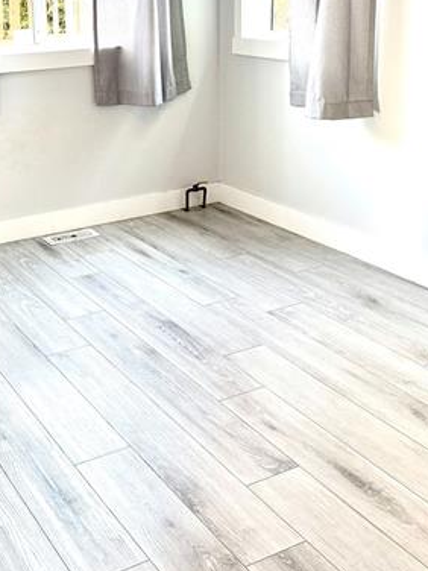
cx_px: 131
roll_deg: +1.4
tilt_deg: -12.2
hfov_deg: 29.4
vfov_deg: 38.1
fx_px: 808
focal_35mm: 49
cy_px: 152
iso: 200
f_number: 1.78
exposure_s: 1/240
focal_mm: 6.76
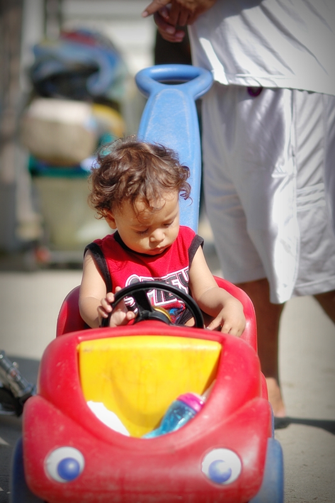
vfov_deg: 16.1
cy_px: 252
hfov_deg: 10.7
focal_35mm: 128
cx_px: 168
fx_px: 1783
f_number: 2.2
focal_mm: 85
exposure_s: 1/6400
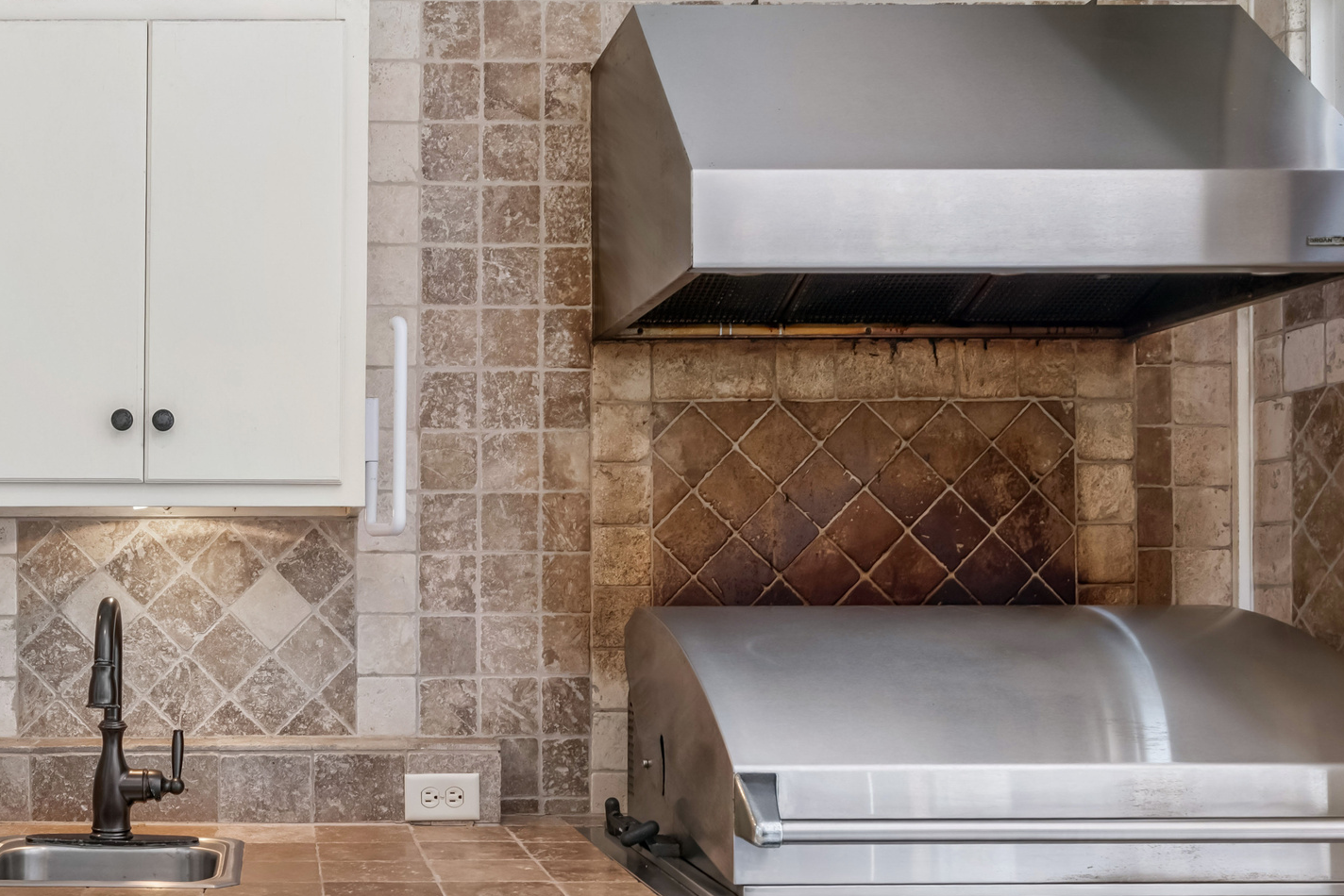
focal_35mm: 41
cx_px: 352
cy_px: 613
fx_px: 1531
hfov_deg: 45.9
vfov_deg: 32.3
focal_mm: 19
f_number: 8
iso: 250
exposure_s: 1/10
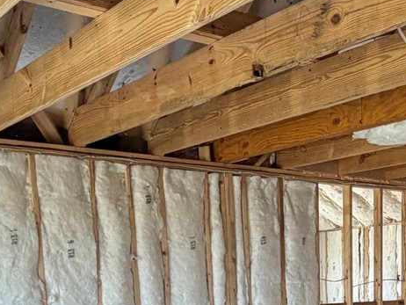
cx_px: 306
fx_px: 728
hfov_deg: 30.6
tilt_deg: -10.6
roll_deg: +1.3
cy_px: 409
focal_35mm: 62
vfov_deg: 21.2
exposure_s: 1/121
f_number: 2.2
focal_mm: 2.22
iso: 100
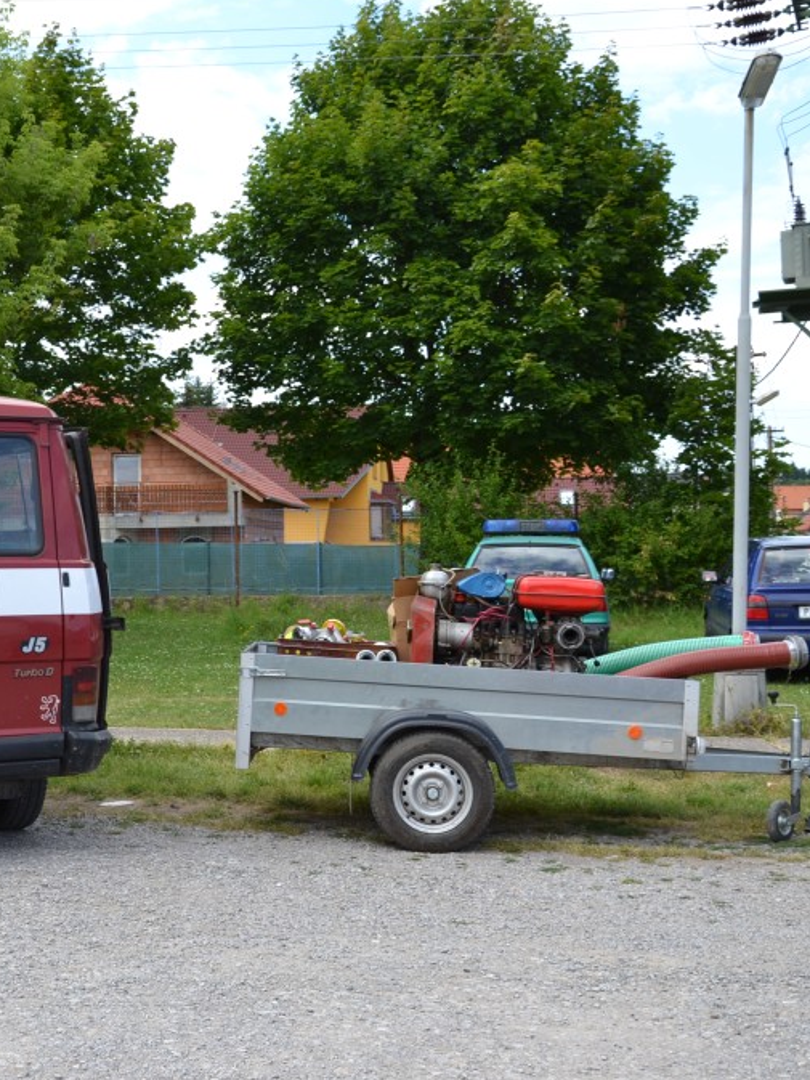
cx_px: 172
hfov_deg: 25.3
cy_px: 536
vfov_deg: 33.8
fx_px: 1778
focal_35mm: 57
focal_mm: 26
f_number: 6.3
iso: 100
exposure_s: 1/160
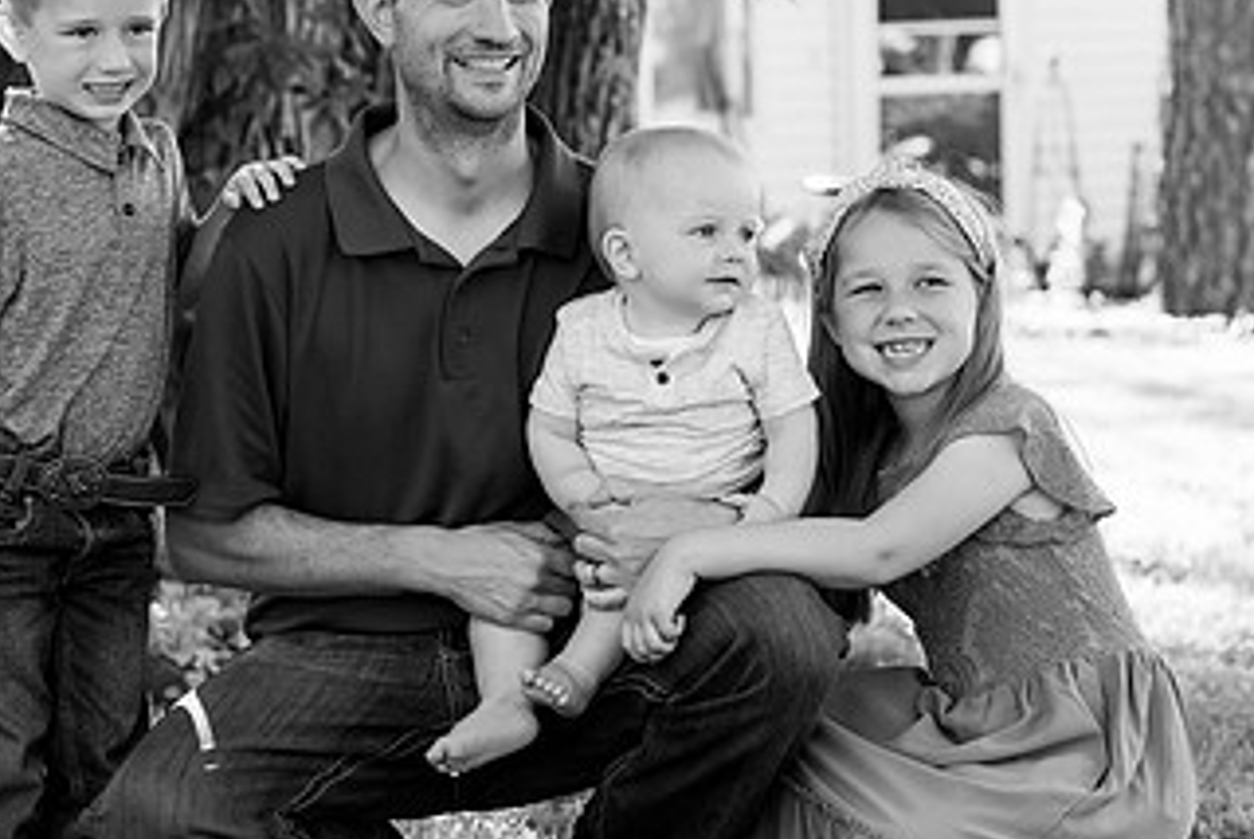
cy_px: 421
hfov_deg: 13.3
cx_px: 270
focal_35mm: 154
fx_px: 5369
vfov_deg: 8.9
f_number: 4.5
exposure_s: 1/500
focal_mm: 85
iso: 800
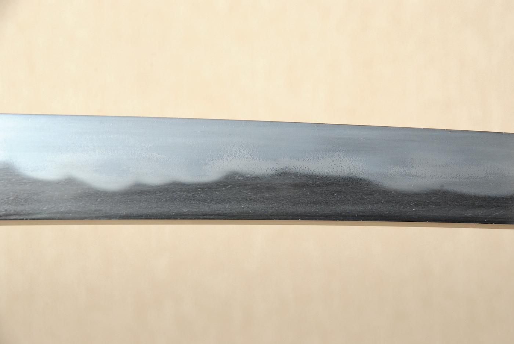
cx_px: 257
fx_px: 2401
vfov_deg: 8.2
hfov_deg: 12.2
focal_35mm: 168
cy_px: 172
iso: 400
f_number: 11
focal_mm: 112
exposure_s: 1/2
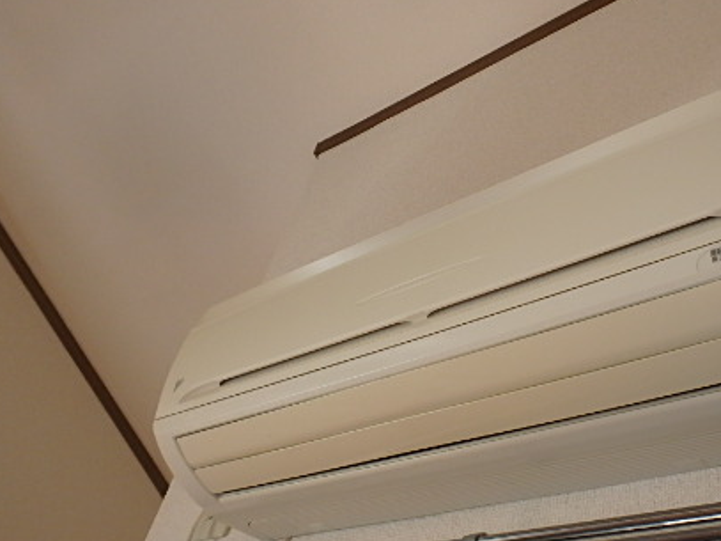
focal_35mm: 33
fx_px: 687
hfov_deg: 52.5
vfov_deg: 42.9
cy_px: 302
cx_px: 554
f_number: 3.5
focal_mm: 3.7
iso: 160
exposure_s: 1/60
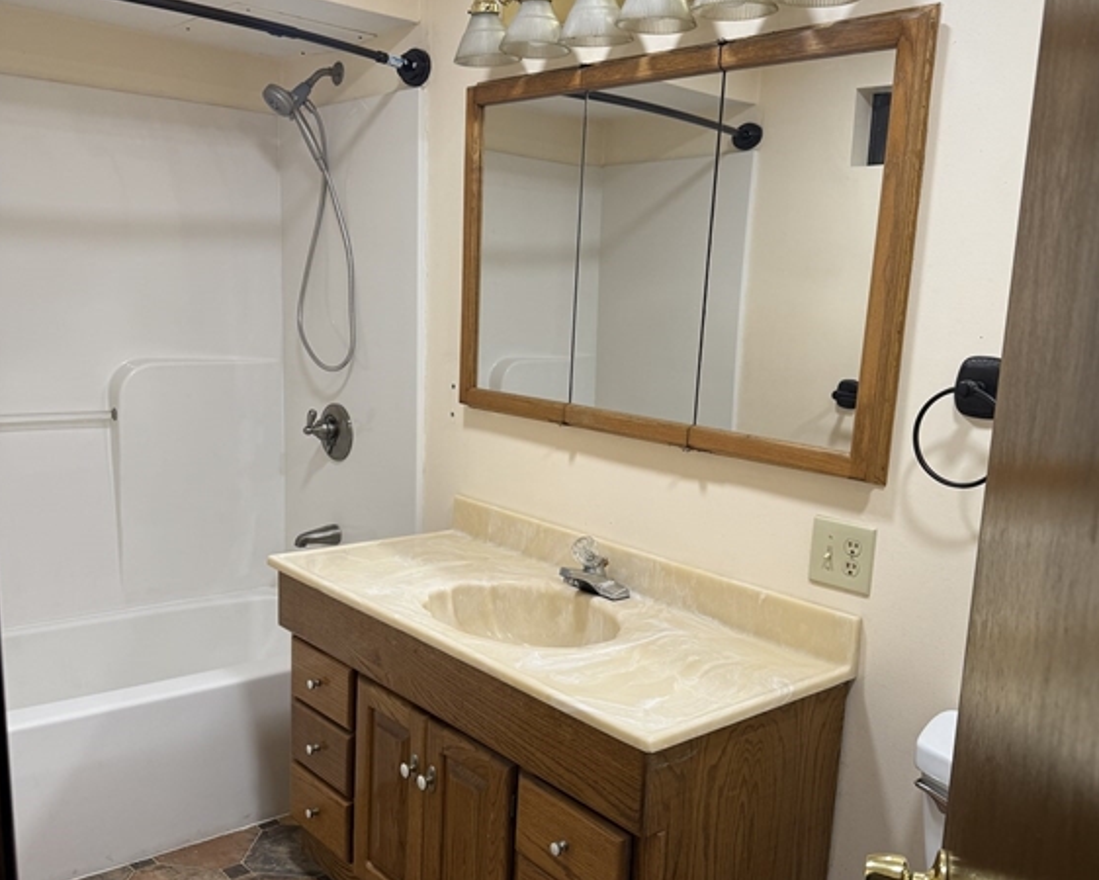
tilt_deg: -11.4
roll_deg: -2.7
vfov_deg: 45.7
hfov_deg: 55.6
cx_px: 557
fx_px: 1041
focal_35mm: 32
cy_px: 501
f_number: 1.78
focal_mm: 6.76
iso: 100
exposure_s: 1/60
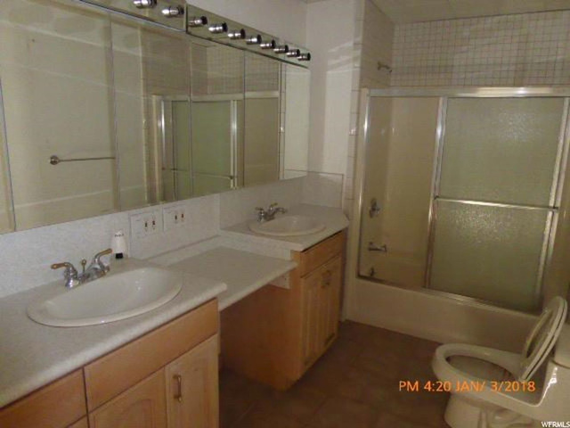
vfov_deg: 54.9
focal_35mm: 25
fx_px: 412
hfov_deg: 69.4
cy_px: 214
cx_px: 285
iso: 1600
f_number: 3.3
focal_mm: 4.3
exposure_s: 1/40
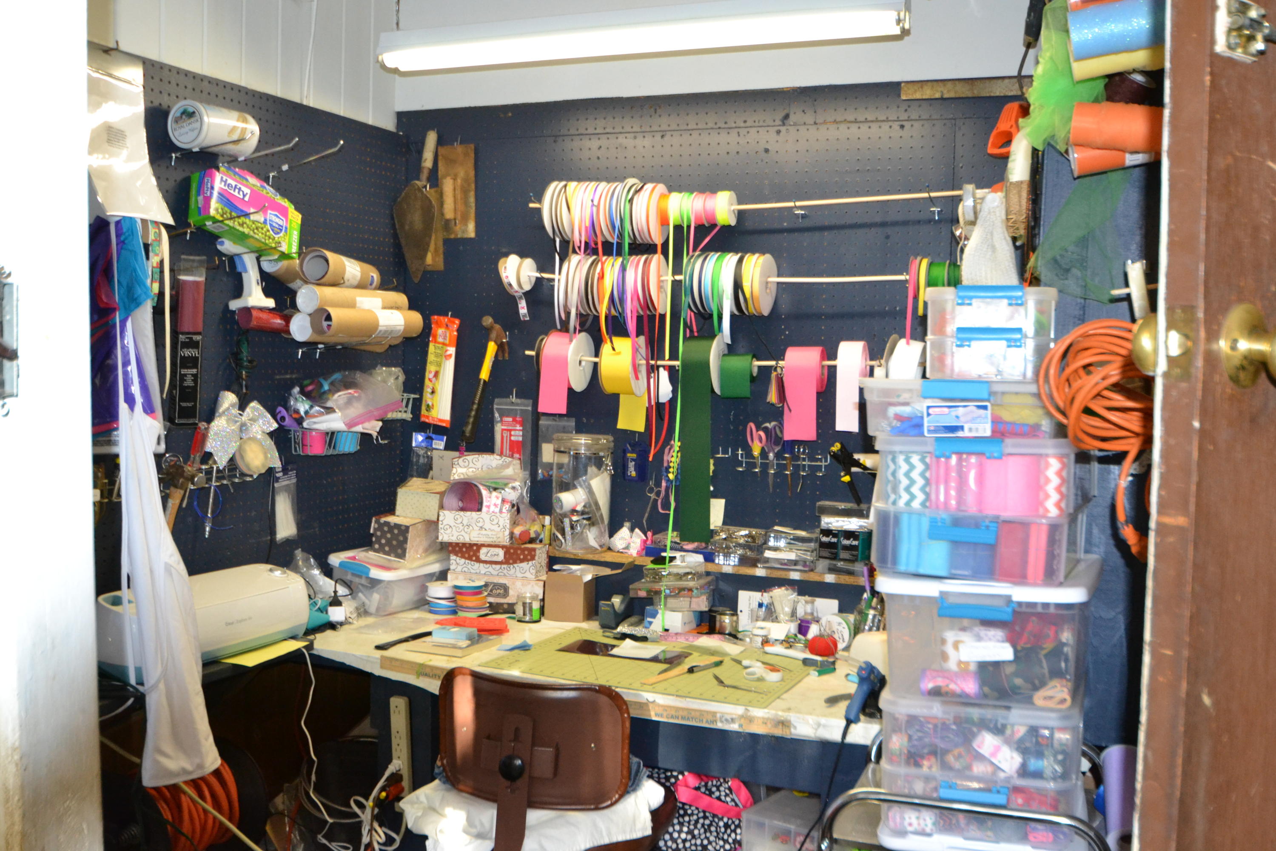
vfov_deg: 36.9
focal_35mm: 36
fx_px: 1276
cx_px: 638
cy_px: 426
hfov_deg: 53.1
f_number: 4.5
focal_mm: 24
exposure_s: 1/60
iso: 2000
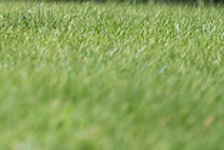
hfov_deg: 1.3
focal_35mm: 1585
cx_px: -123
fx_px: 9871
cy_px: -104
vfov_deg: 0.9
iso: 1250
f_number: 6.3
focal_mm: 430
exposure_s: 1/4000
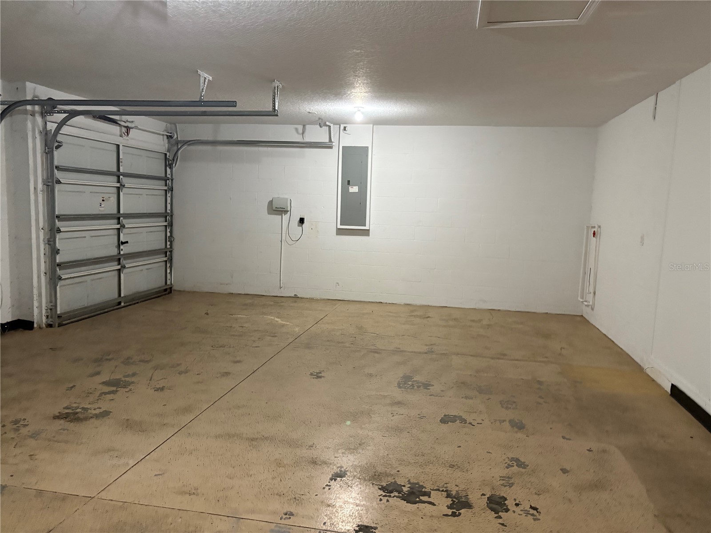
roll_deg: -0.8
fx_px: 534
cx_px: 356
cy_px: 266
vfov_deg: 53.1
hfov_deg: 67.3
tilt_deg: -7.5
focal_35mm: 26
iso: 500
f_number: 1.6
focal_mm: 5.96
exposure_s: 1/40
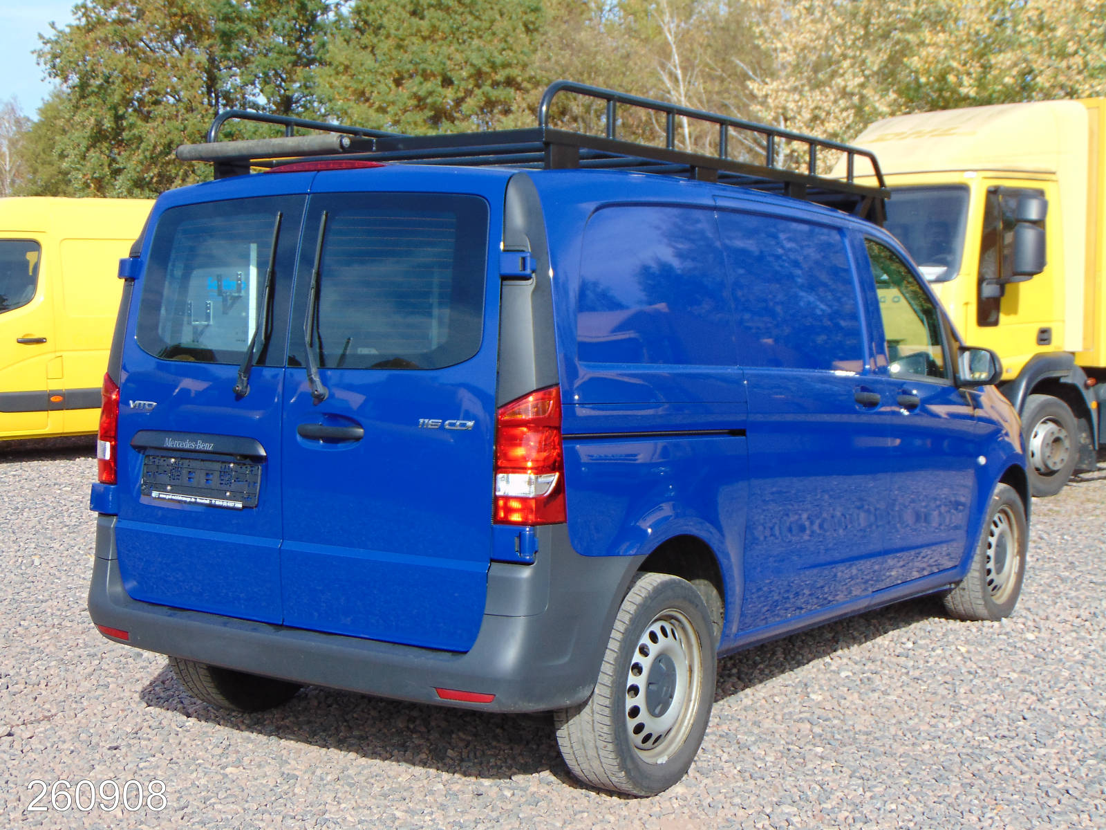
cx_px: 553
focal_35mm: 50
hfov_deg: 38.2
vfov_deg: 29.1
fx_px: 1598
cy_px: 415
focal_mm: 9
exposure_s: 1/500
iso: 80
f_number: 3.5
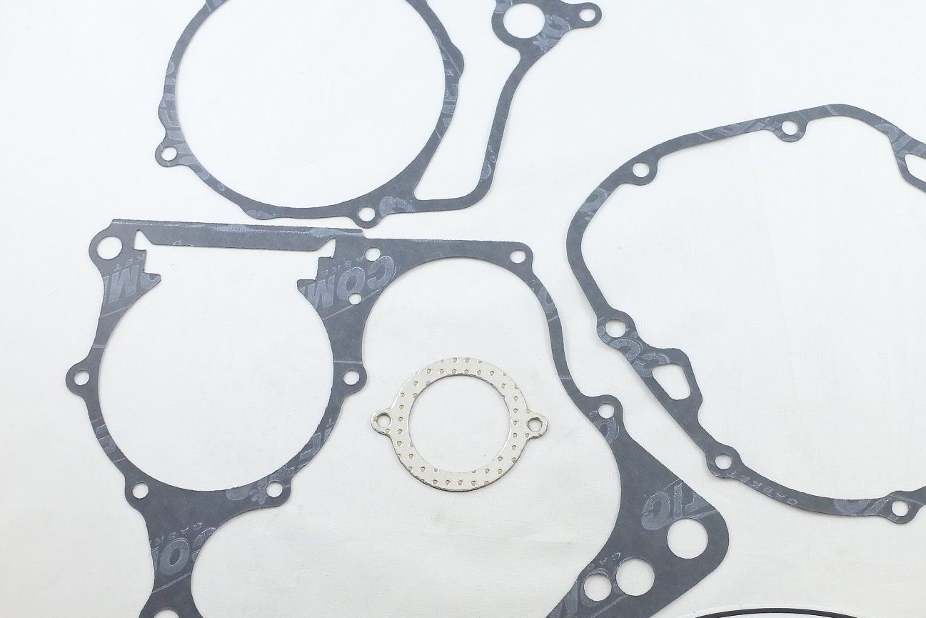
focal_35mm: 35
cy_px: 340
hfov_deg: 54.0
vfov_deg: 37.8
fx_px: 900
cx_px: 556
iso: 450
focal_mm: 10
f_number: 3.5
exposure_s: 1/125
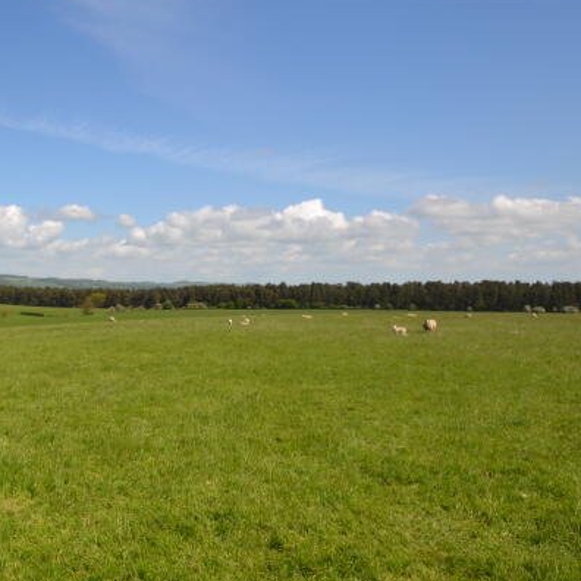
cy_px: 293
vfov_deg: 49.7
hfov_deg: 41.7
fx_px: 627
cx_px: -26
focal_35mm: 33
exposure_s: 1/250
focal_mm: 10
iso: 100
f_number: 8
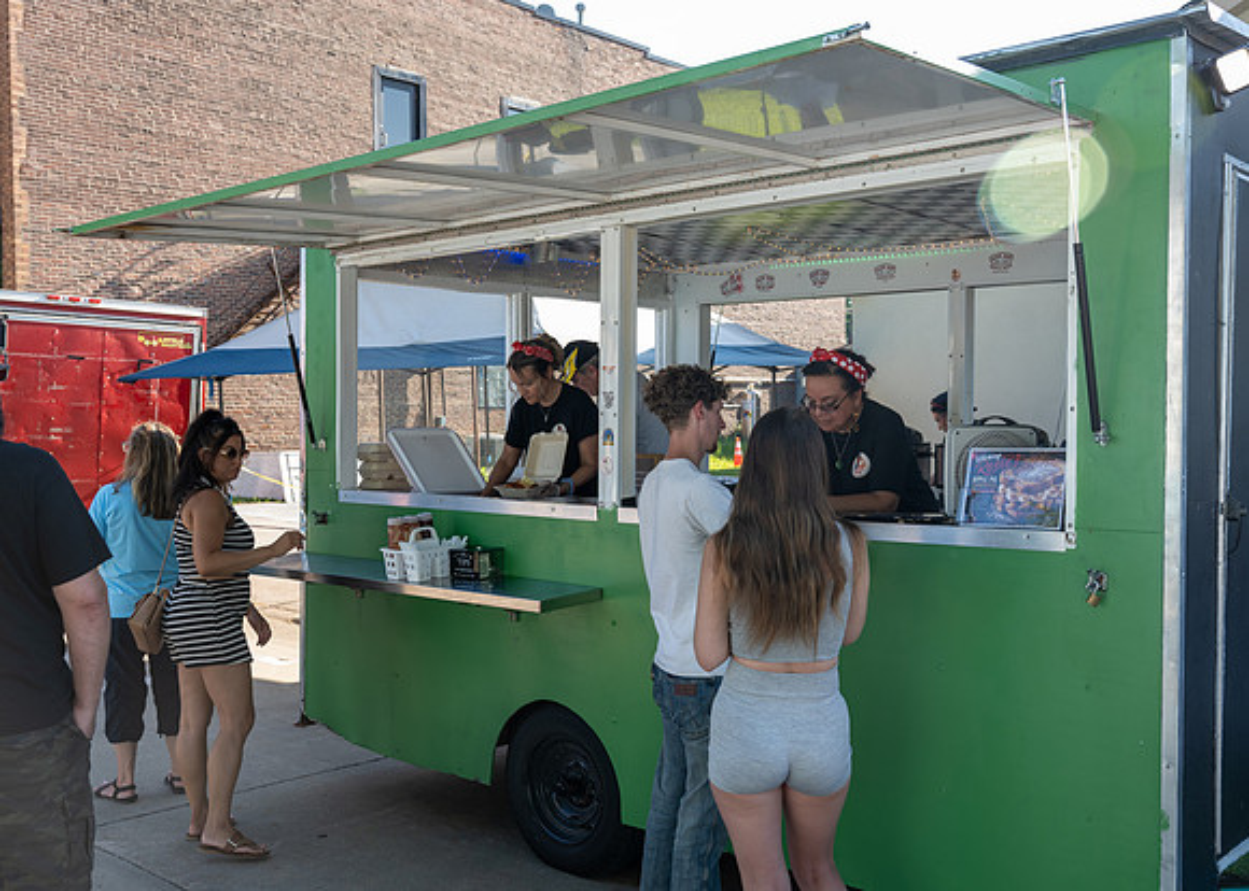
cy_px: 446
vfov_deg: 38.3
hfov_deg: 51.9
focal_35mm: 36
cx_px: 635
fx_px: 1282
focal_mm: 30.5
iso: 200
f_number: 4.5
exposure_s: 1/200
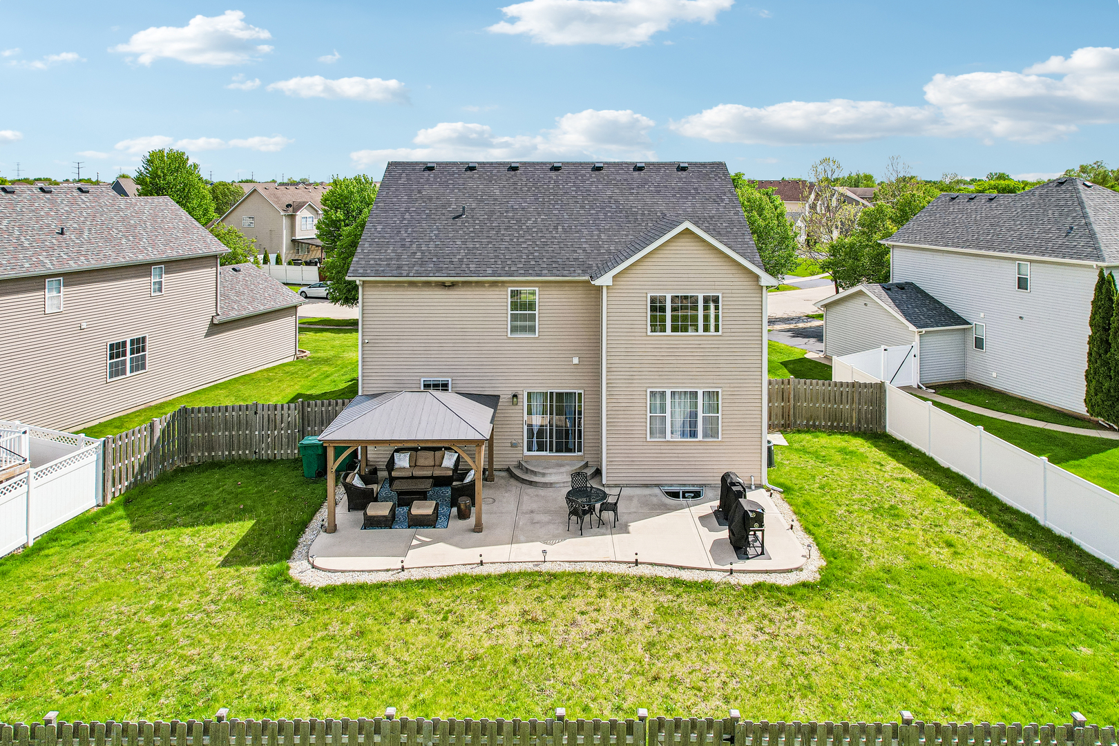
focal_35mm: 22
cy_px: 373
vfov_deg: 57.2
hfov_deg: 78.6
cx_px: 560
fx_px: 684
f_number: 2.8
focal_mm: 8.4
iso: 140
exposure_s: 1/3200
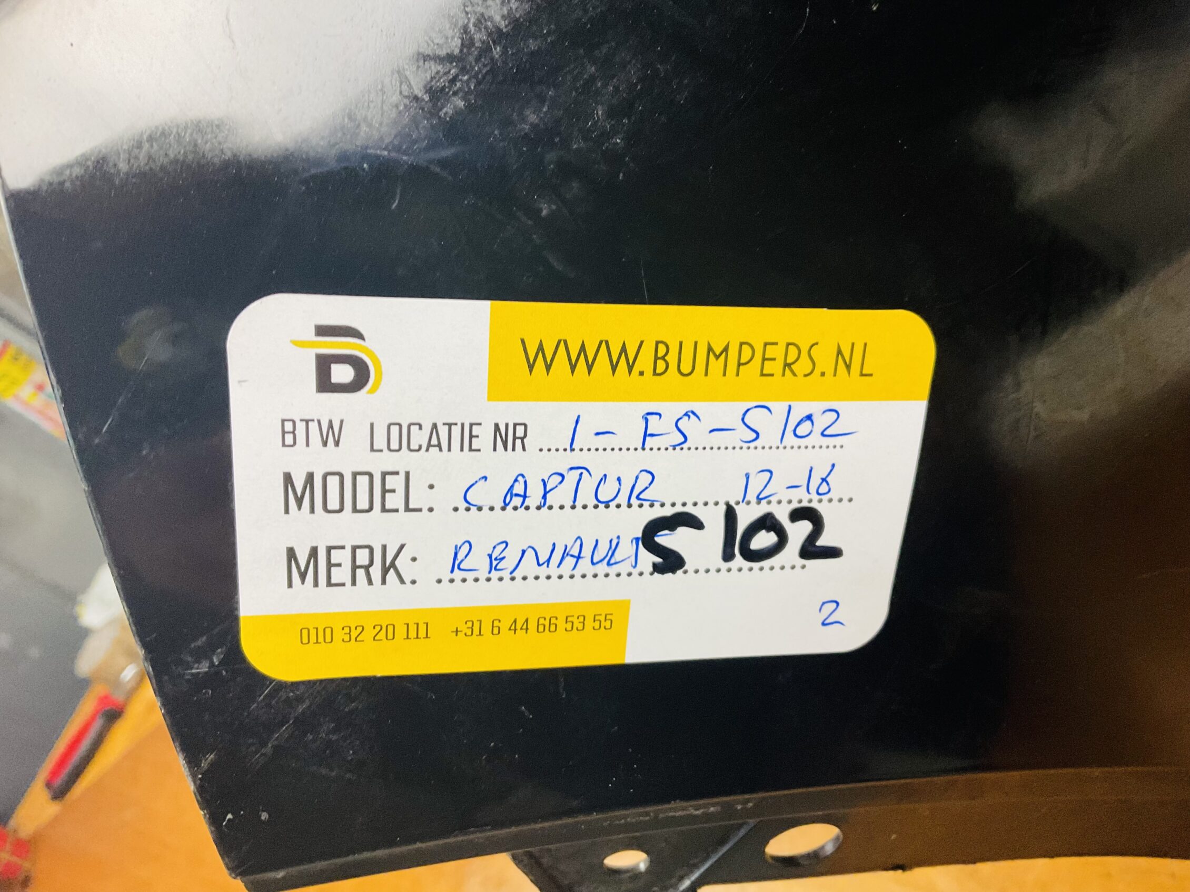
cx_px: 595
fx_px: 997
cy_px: 446
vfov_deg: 48.2
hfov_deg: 61.7
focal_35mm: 29
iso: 80
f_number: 1.8
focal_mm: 3
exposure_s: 1/50
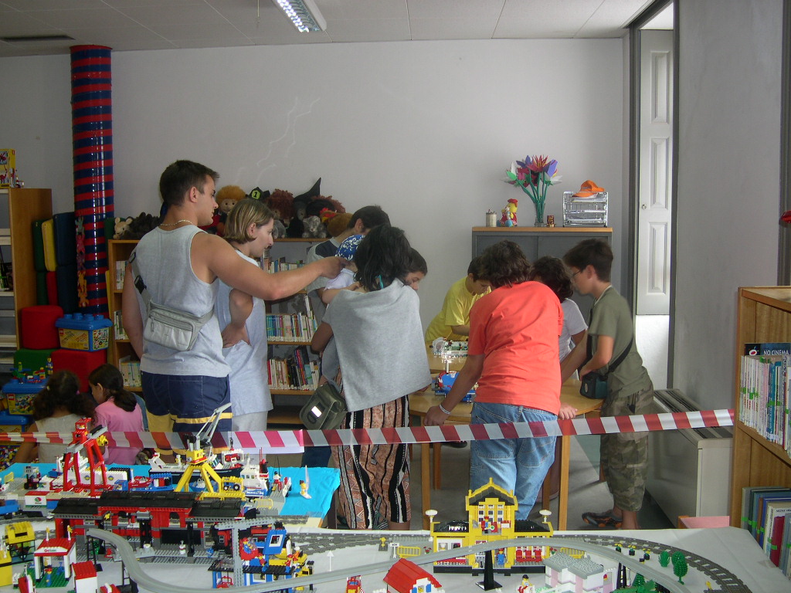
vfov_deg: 37.7
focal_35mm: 38
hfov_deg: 49.0
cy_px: 296
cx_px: 396
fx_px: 868
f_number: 2.8
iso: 100
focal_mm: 8
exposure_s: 1/30
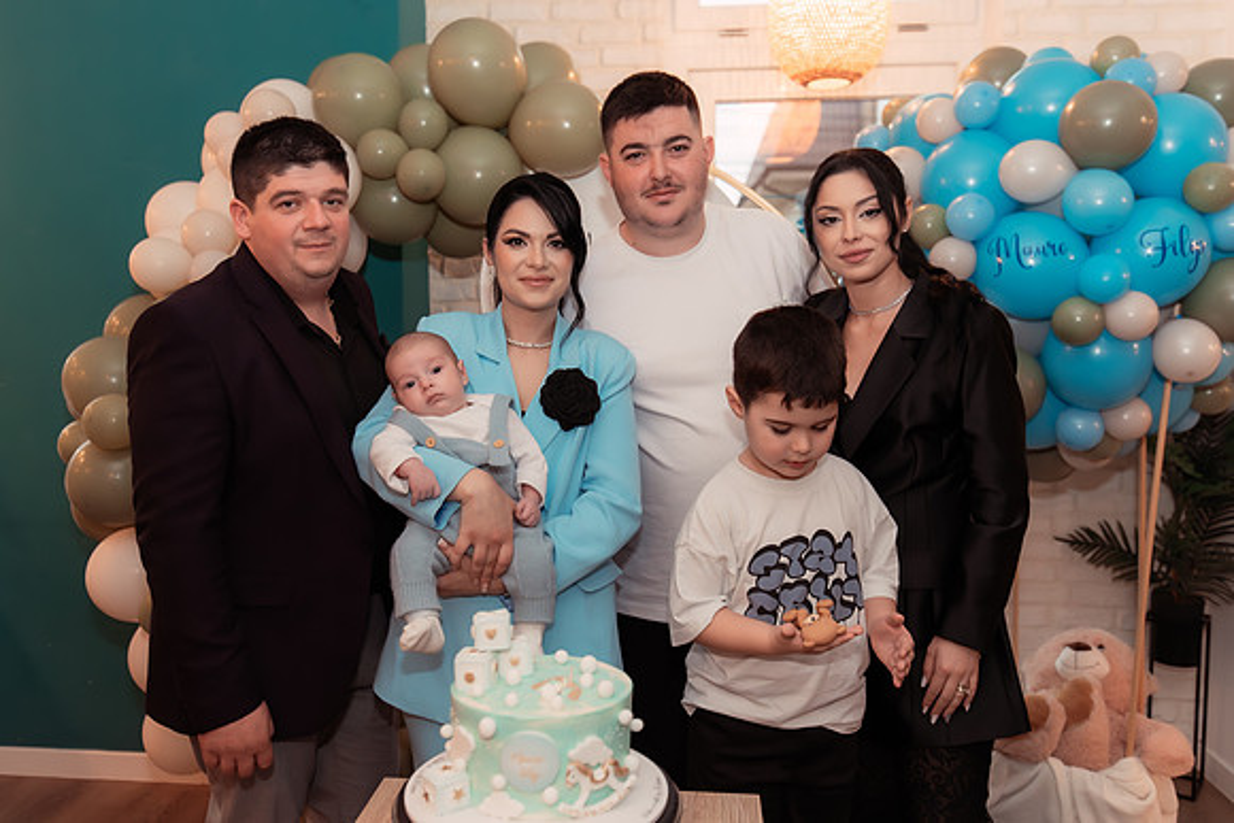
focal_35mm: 29
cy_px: 395
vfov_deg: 45.7
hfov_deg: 64.5
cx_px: 584
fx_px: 977
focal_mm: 26
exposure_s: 1/250
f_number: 2.8
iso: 1600
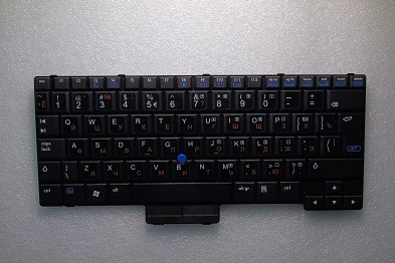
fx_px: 395
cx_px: 197
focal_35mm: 36
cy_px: 139
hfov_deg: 53.1
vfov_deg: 36.9
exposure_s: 1/13
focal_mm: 6.1
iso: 100
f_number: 5.6
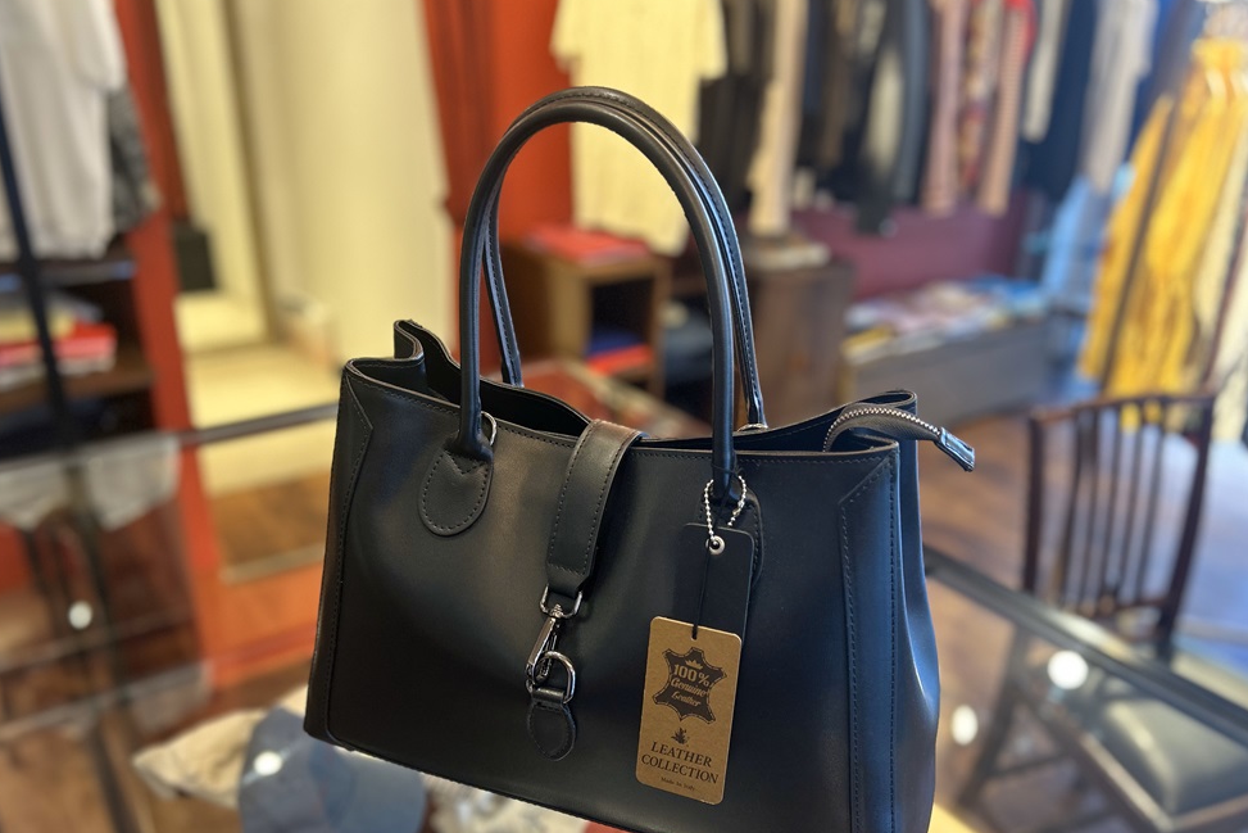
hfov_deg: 65.5
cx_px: 607
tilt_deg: -24.4
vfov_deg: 46.3
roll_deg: -1.6
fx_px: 971
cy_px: 466
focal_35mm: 28
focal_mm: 5.7
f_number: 1.5
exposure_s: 1/59
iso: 125
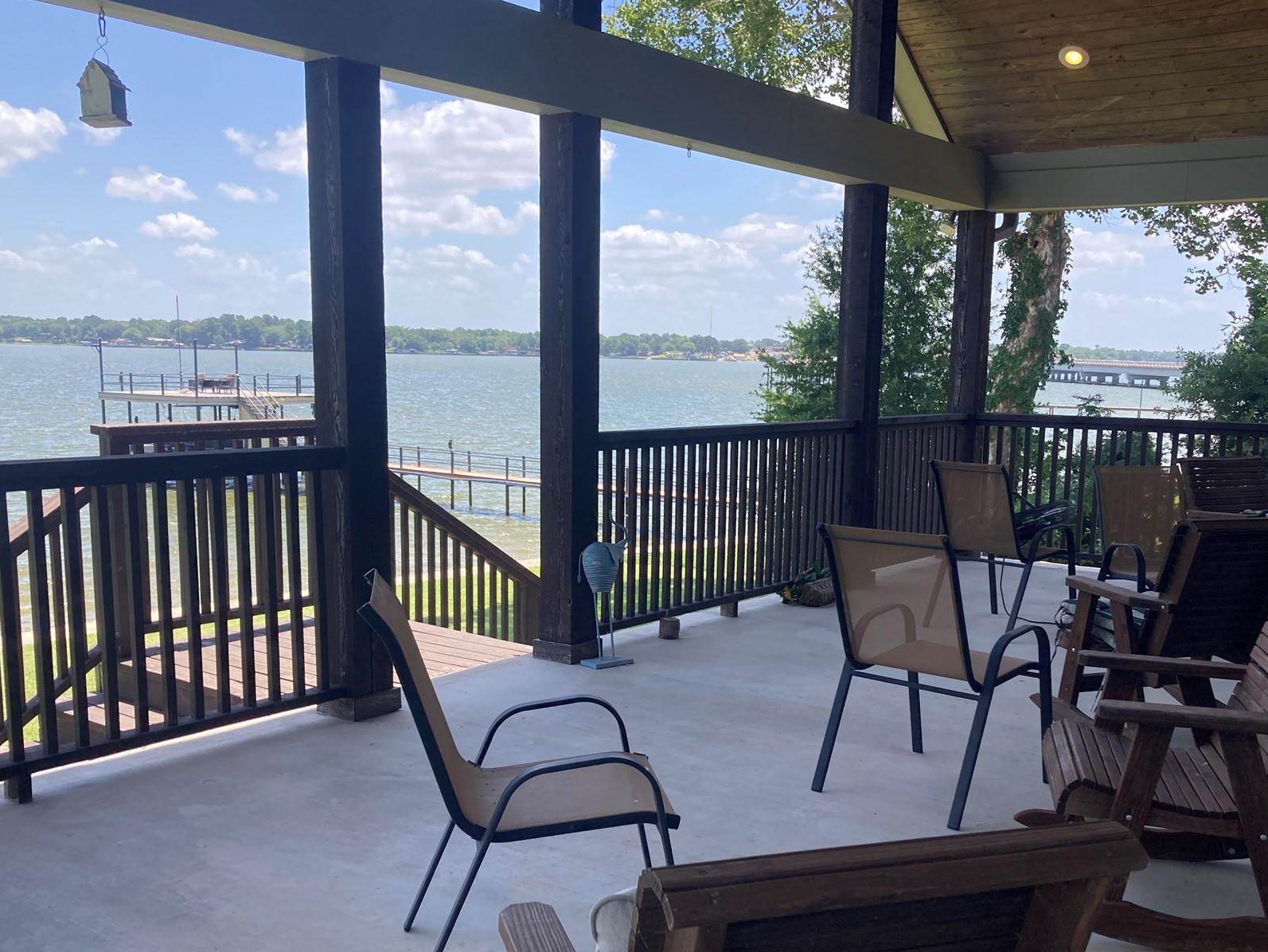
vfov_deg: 39.4
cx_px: 706
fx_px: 1319
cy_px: 590
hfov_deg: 51.2
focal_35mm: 36
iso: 20
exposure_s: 1/558
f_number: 1.8
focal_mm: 3.99
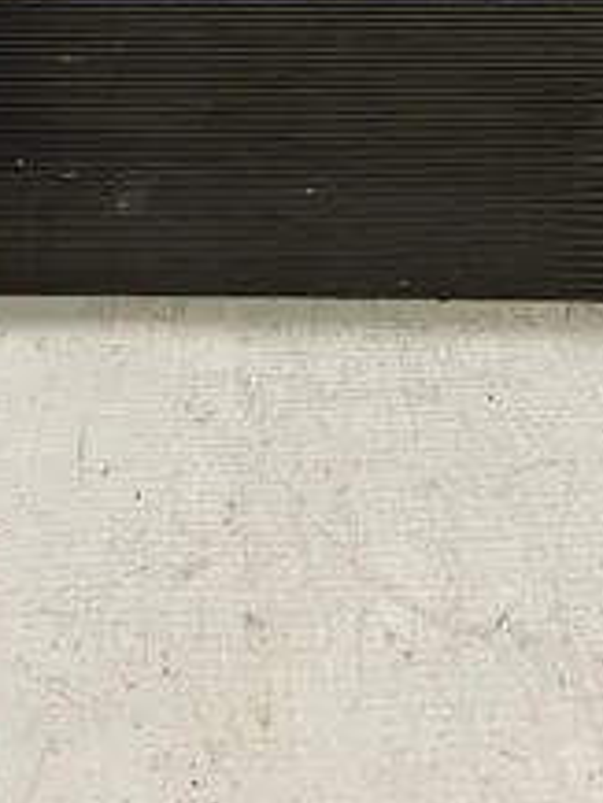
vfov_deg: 36.9
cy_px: 70
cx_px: 270
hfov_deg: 30.3
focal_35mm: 48
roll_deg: -1.7
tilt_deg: -29.6
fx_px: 1114
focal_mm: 4.2
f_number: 1.6
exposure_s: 1/60
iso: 160
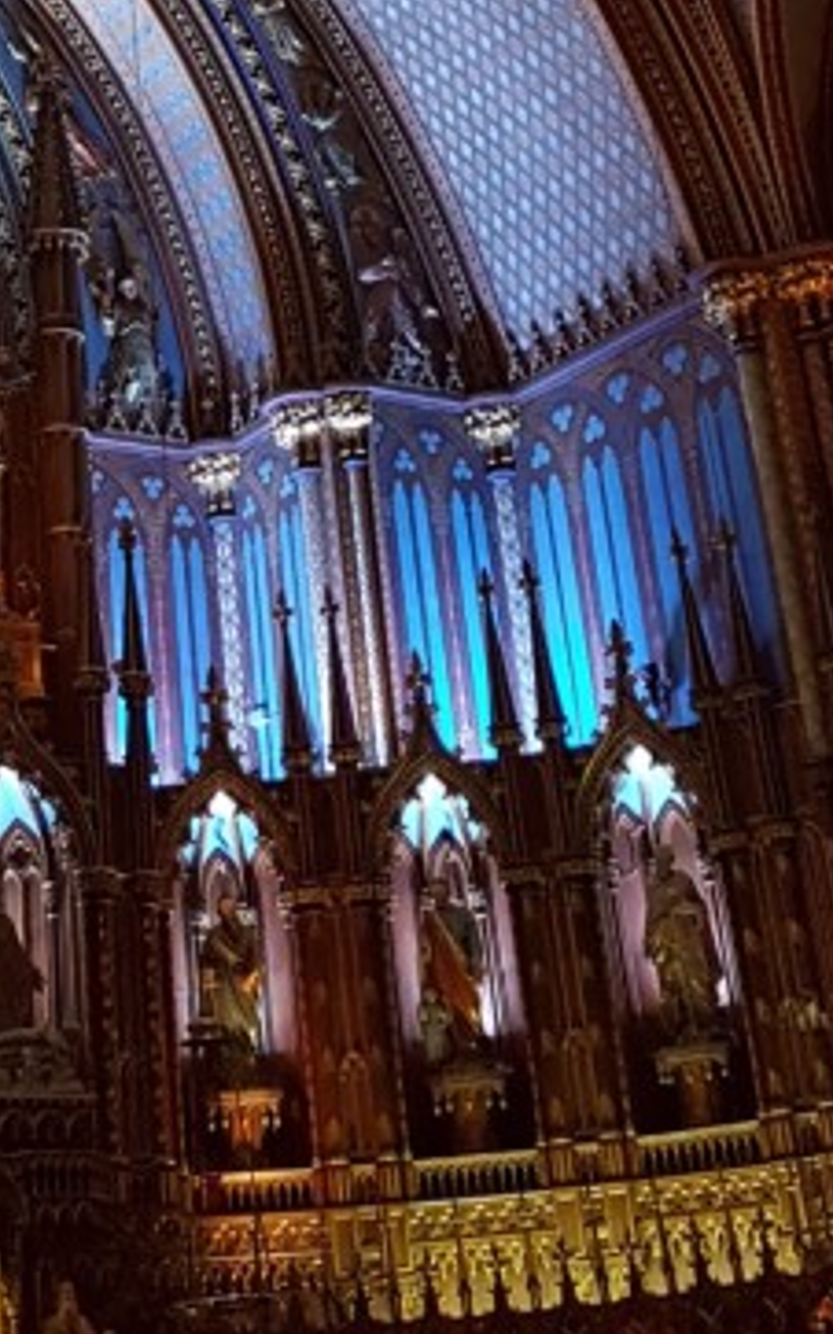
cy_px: -26
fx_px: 2835
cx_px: 111
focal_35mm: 78
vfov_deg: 25.1
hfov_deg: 16.5
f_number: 1.7
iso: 200
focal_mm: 4.2
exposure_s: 1/24
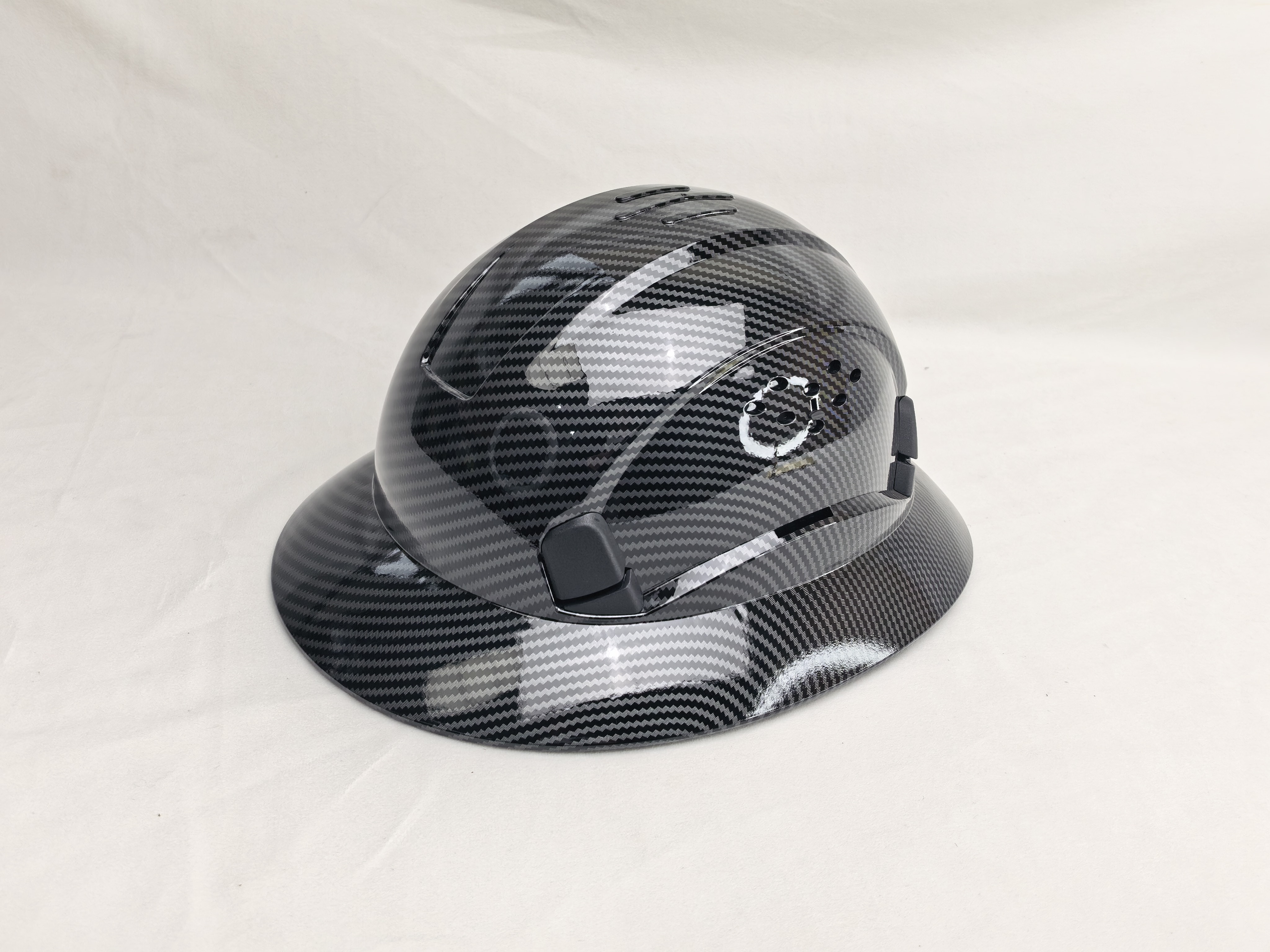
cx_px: 635
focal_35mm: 30
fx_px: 1101
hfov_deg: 60.0
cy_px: 476
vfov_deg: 46.8
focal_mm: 5.75
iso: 50
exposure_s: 1/262
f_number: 2
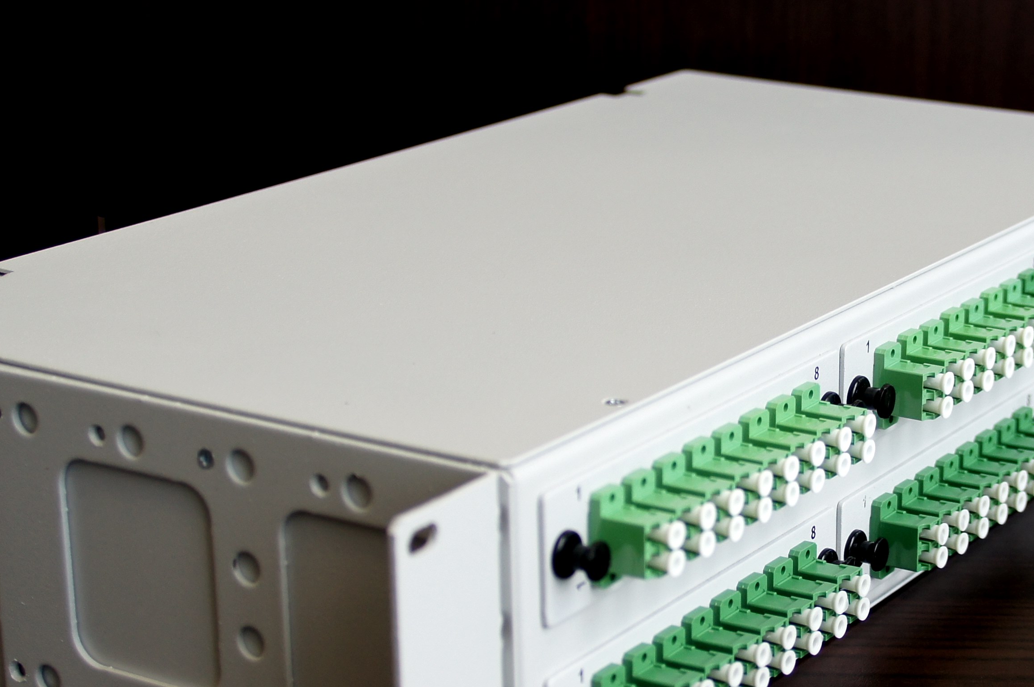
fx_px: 2382
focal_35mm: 83
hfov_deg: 24.2
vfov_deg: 16.4
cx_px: 798
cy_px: 444
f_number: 4
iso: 200
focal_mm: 26
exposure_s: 1/50
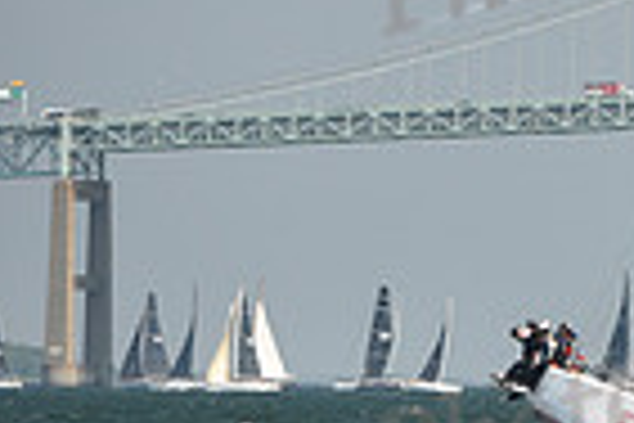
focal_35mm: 658
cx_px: 1246
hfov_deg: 3.1
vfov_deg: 2.1
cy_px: 88
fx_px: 11587
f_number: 4.5
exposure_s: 1/640
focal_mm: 160
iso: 250
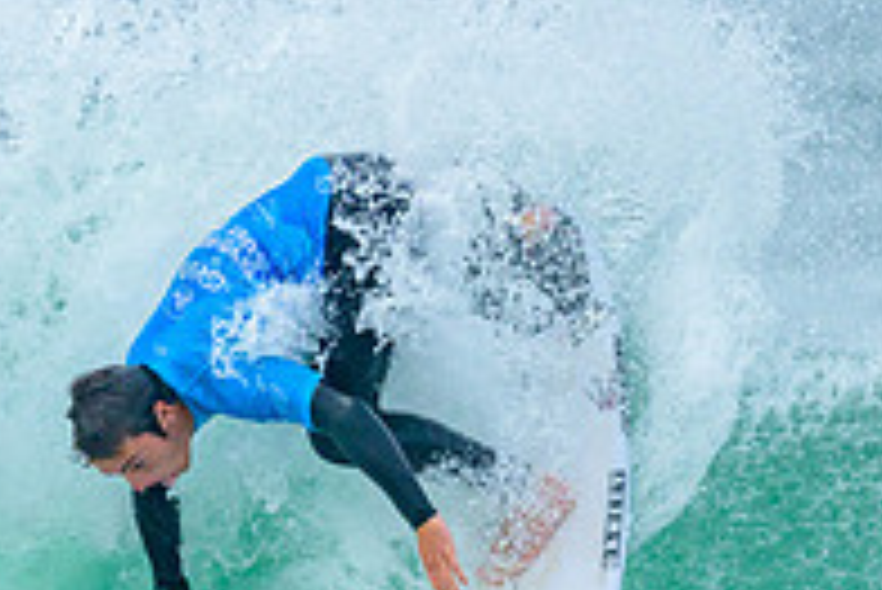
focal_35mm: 2984
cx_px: 459
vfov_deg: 0.5
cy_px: 691
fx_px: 73160
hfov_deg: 0.7
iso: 450
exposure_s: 1/2000
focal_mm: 800
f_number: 6.3
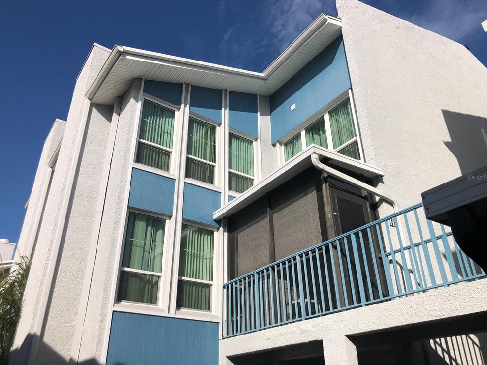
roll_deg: +0.7
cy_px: 177
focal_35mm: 29
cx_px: 244
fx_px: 408
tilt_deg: +30.1
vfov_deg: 48.2
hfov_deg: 61.7
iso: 25
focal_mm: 3.99
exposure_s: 1/4367
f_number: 1.8
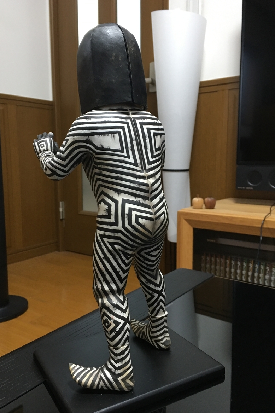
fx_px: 355
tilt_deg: -7.7
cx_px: 136
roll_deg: +1.2
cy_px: 204
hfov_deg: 42.3
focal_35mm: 31
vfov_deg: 60.3
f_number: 2.2
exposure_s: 1/15
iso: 64
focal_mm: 4.15
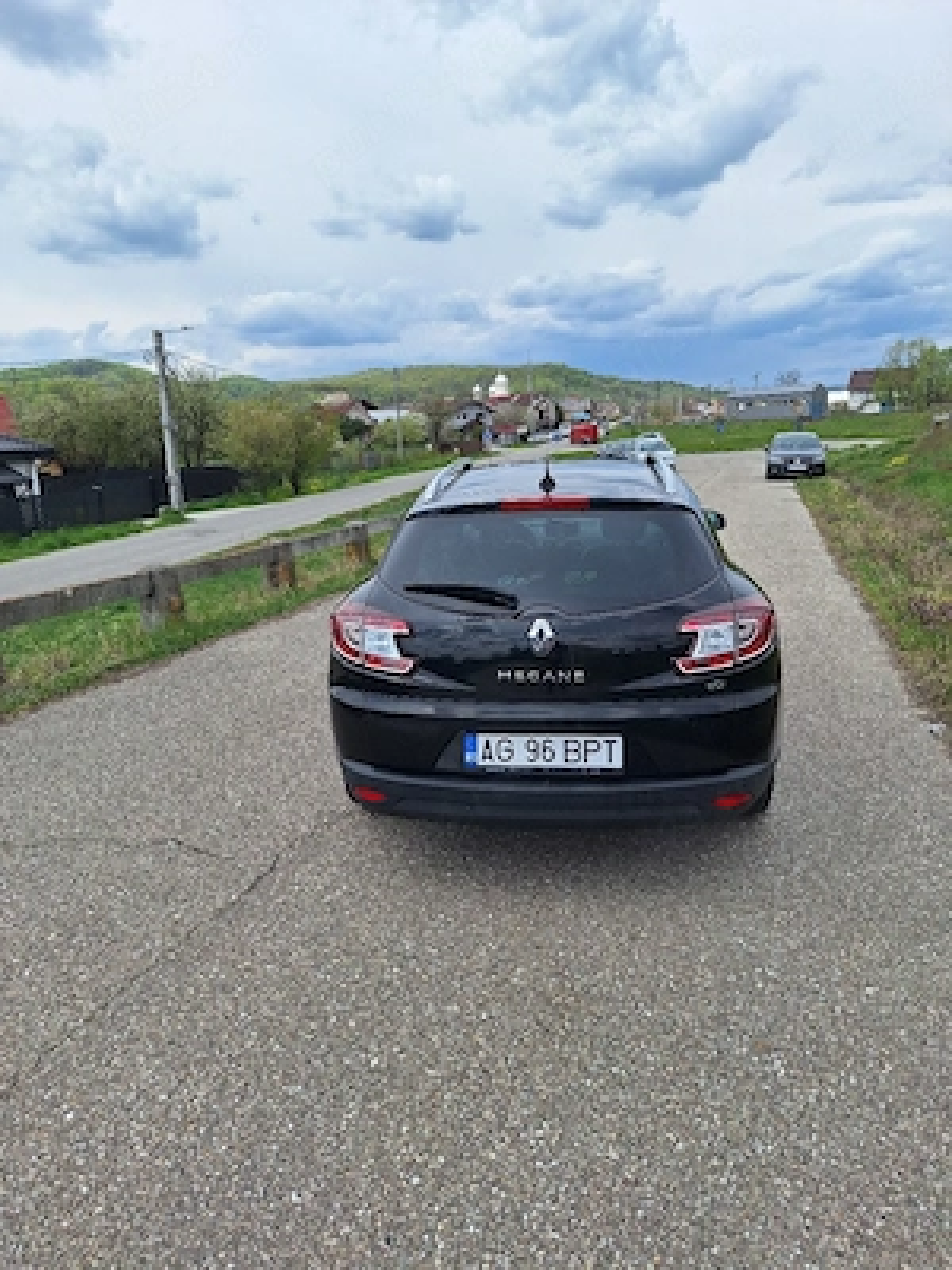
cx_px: 476
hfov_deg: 58.9
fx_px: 843
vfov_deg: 73.9
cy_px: 635
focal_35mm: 23
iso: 40
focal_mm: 5.54
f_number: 1.8
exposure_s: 1/5000
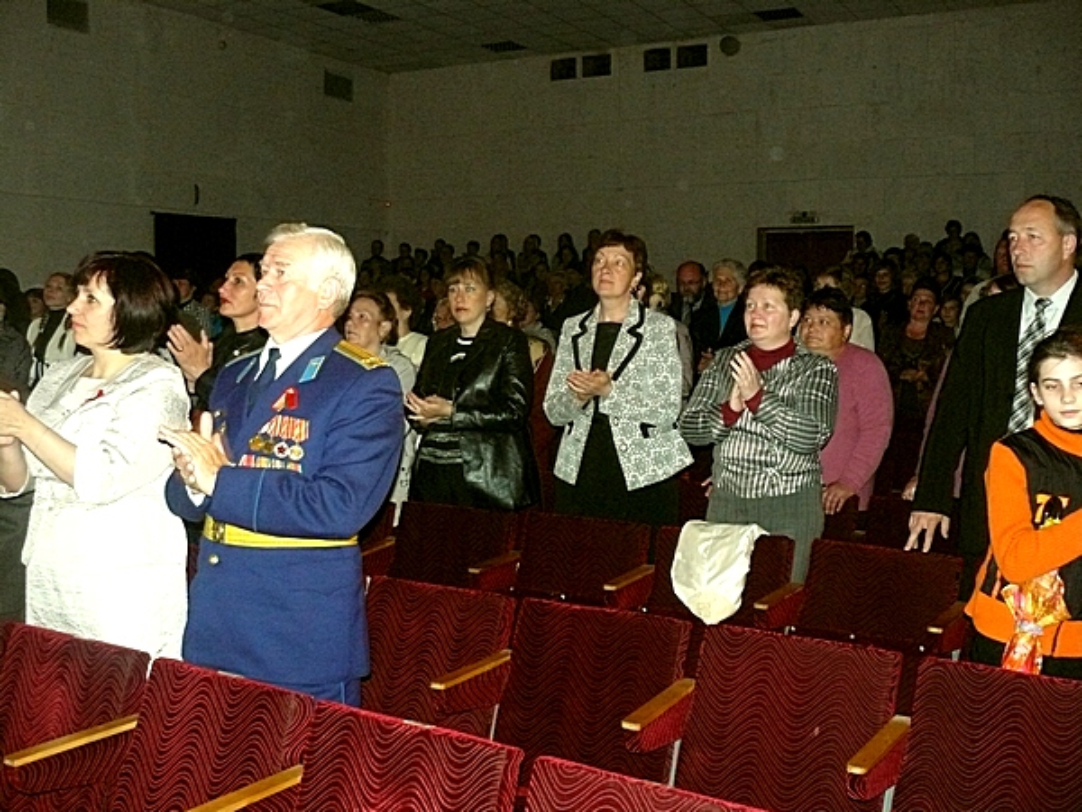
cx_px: 541
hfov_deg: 51.4
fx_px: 1125
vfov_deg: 39.7
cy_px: 406
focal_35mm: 36
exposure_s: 1/30
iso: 400
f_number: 2.8
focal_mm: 6
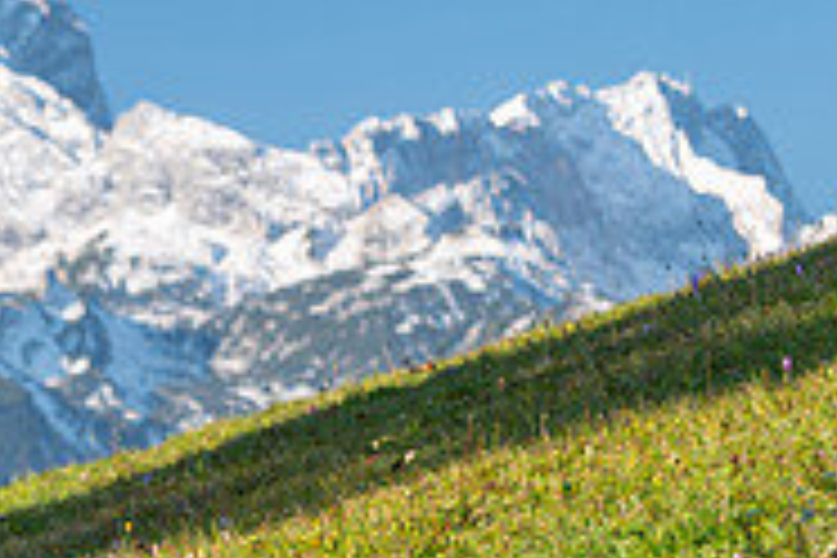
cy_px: 508
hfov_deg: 7.9
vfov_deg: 5.4
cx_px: -315
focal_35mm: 256
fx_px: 5952
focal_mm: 82
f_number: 5.6
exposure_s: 1/125
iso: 100
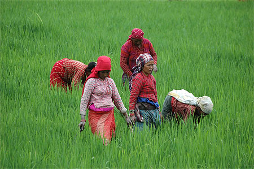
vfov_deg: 5.4
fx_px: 1797
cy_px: 84
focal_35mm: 255
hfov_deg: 8.1
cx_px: 127
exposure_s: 1/400
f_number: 5
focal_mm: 170
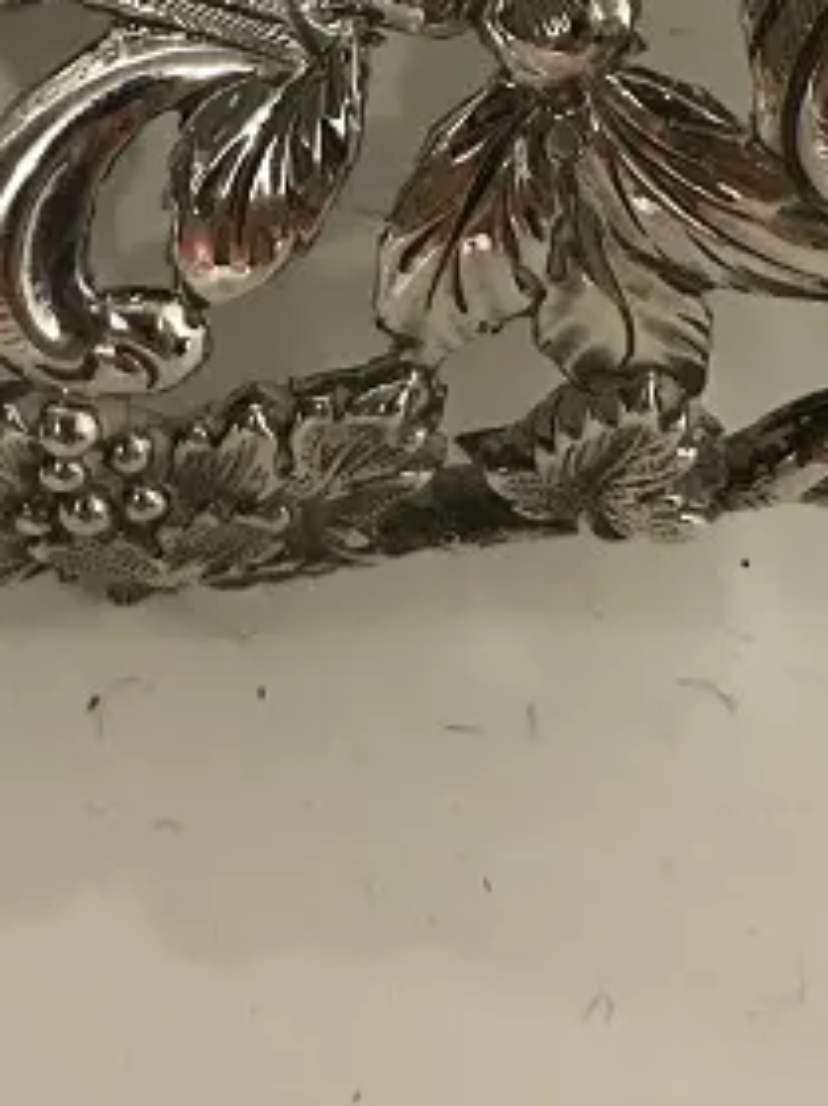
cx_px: 426
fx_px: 2585
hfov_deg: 18.2
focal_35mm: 81
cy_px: -157
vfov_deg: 22.6
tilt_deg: -62.7
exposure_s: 1/17
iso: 80
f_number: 1.8
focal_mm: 3.99
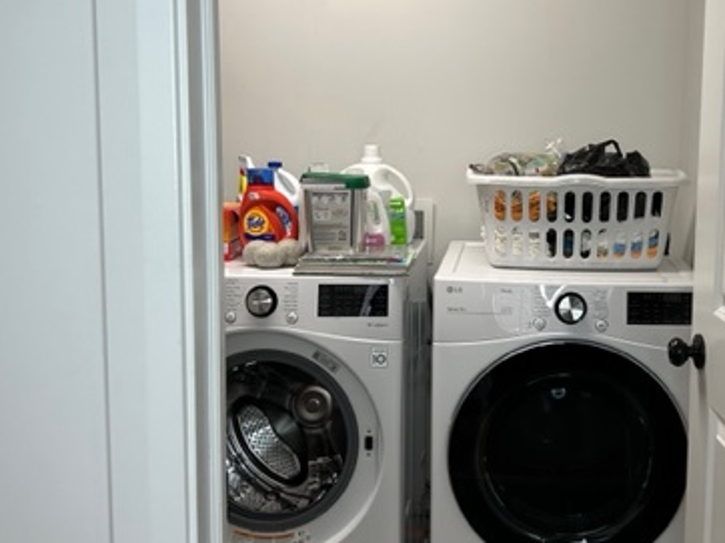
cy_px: 222
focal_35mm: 46
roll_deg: -0.2
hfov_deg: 40.8
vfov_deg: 31.4
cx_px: 479
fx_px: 963
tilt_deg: -7.0
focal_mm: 5.7
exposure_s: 1/120
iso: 80
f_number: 1.5
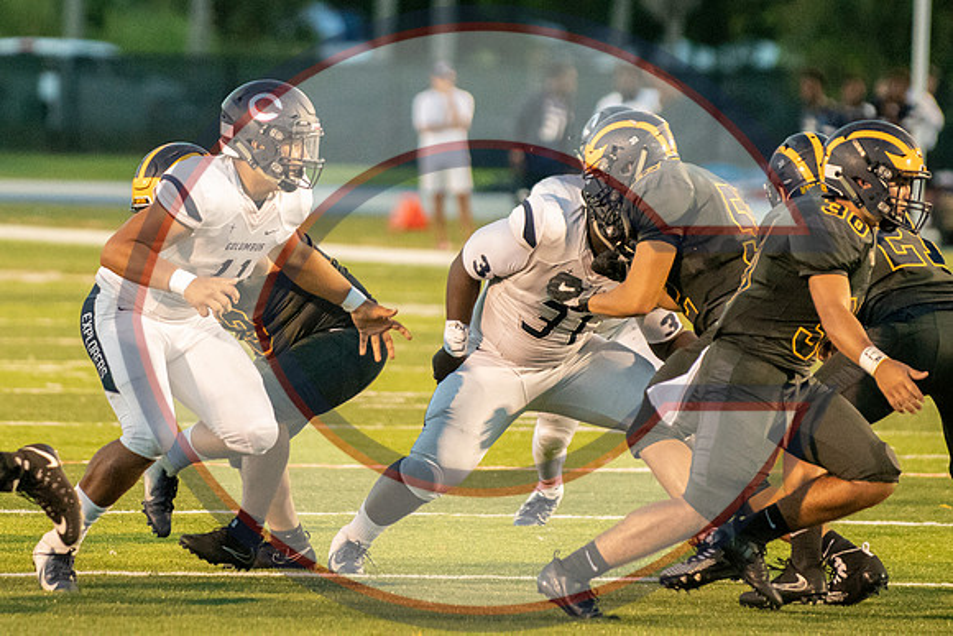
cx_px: 297
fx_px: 10930
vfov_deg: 3.3
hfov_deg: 5.0
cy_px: 198
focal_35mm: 413
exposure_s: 1/1600
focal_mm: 200
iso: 10000
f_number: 2.8
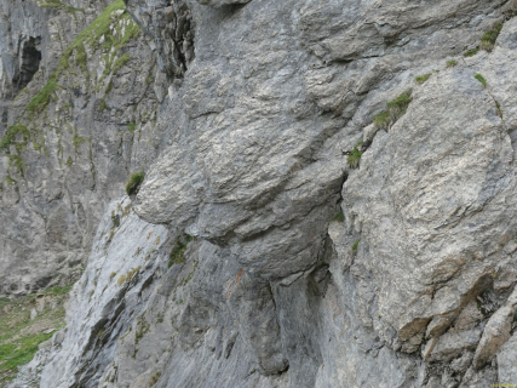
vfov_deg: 29.1
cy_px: 194
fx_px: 747
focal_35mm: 50
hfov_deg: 38.2
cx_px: 258
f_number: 4.1
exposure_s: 1/100
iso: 80
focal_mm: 9
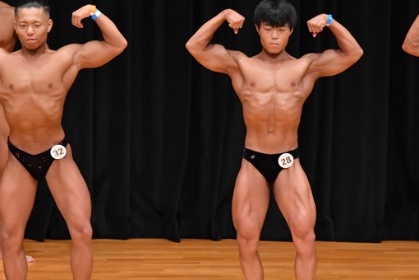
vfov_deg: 3.4
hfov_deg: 5.0
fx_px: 4772
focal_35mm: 410
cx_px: 198
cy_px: 150
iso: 4000
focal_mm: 180
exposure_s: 1/400
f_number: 5.6
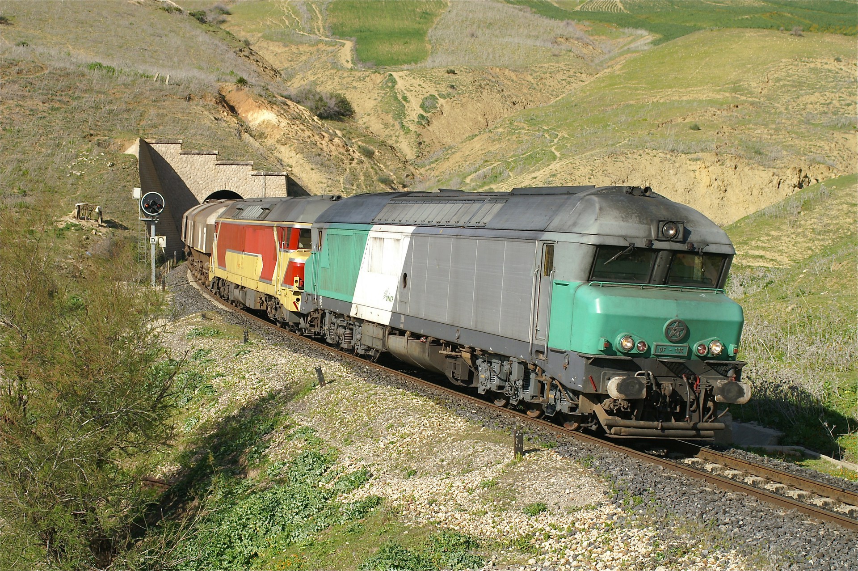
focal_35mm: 60
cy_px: 286
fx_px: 1429
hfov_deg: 33.4
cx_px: 429
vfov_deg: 22.6
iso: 200
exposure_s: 1/640
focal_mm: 40
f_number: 8
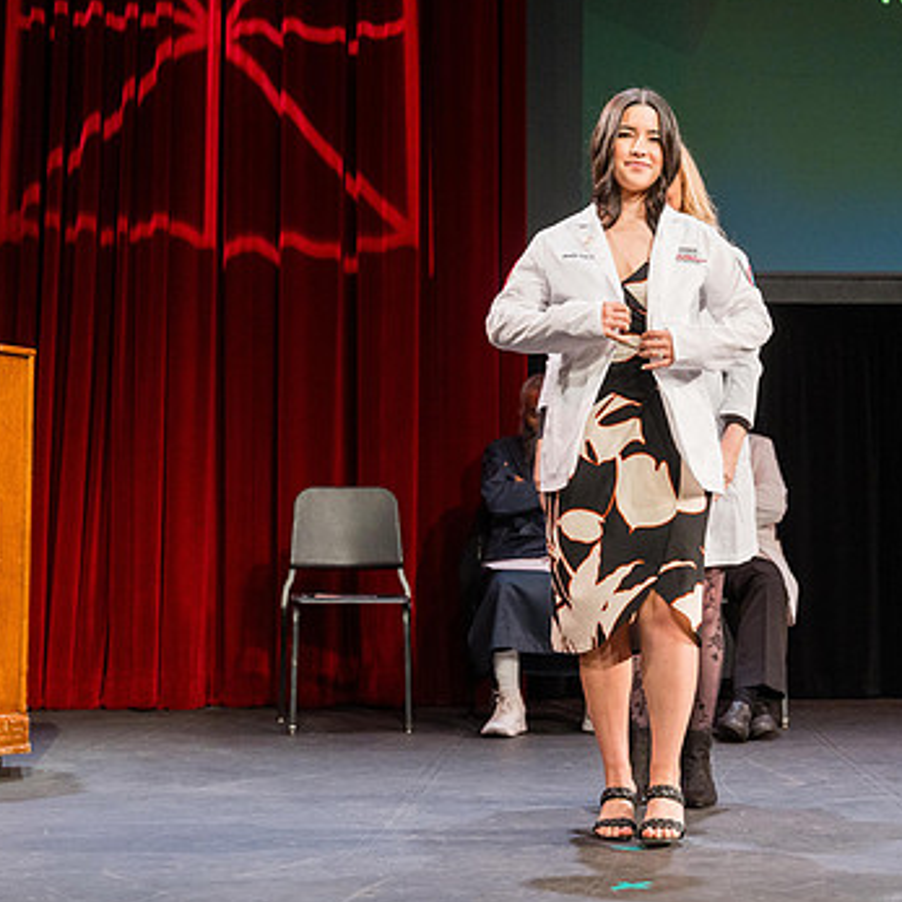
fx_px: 1975
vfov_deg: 25.7
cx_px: 652
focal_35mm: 67
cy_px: 443
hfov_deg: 25.5
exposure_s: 1/320
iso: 1250
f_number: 3.5
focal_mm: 47.2
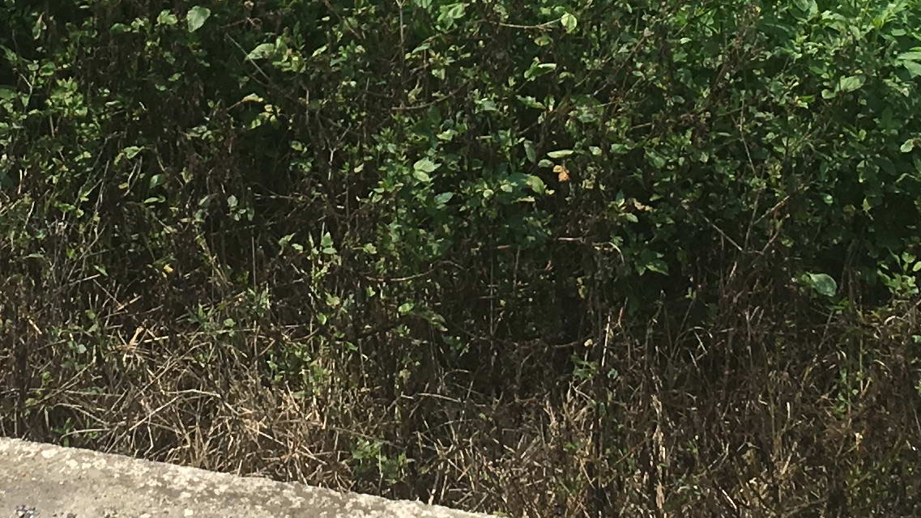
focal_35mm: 112
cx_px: 467
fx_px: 2736
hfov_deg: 19.1
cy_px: -216
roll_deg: +1.1
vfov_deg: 10.5
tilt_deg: -14.7
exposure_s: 1/1479
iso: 25
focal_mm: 4.15
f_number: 2.2
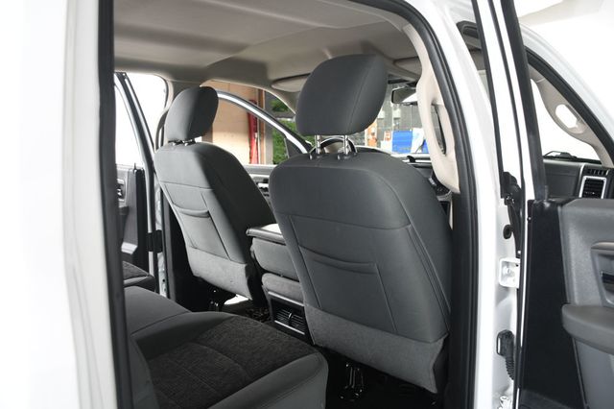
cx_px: 307
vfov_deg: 43.6
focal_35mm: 30
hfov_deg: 62.0
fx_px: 511
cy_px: 204
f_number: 4
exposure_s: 1/160
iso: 100
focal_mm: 20
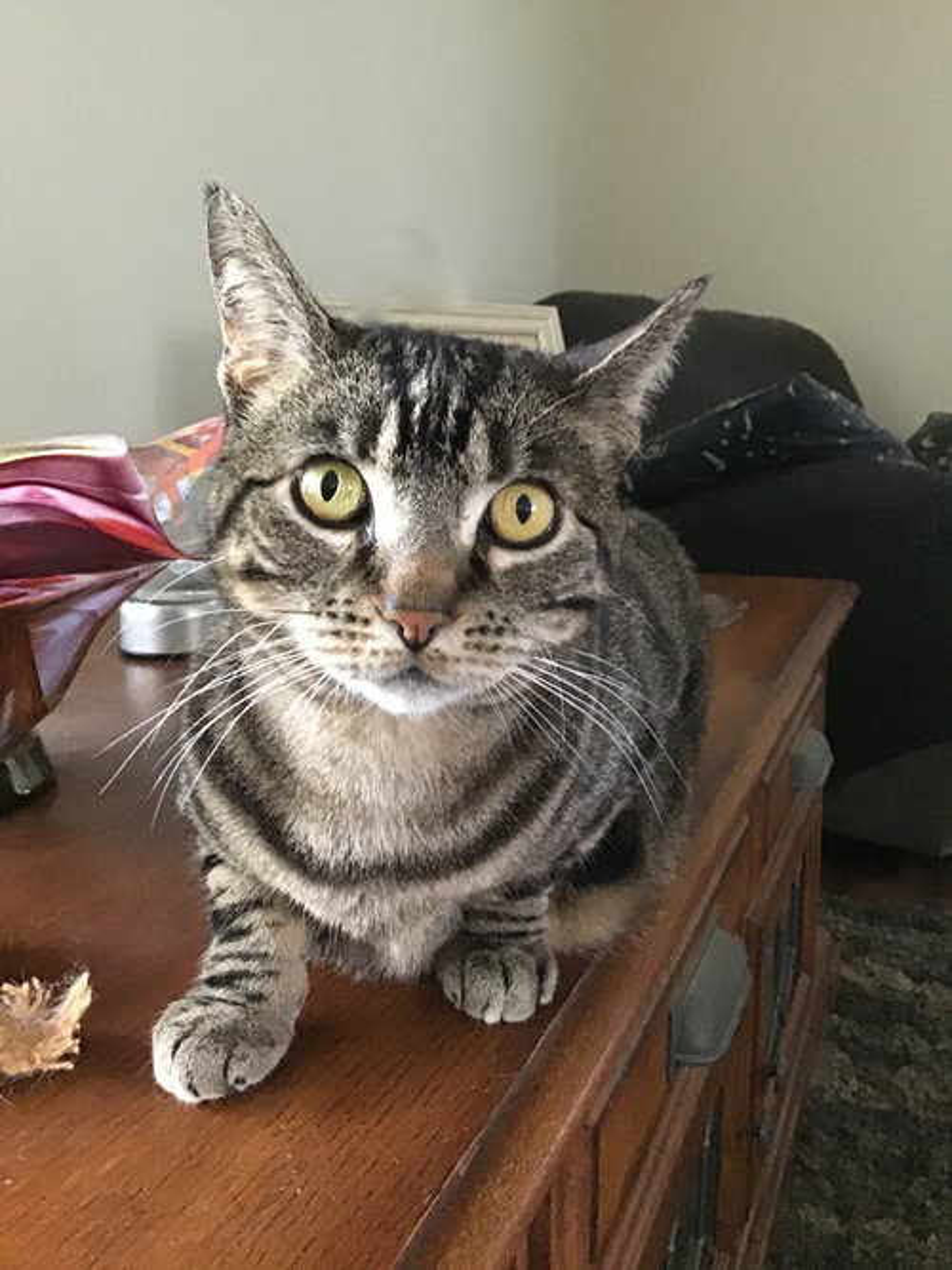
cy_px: 635
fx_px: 1137
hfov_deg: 45.4
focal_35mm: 31
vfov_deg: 58.4
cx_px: 476
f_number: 2.4
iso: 640
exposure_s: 1/15
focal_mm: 3.3
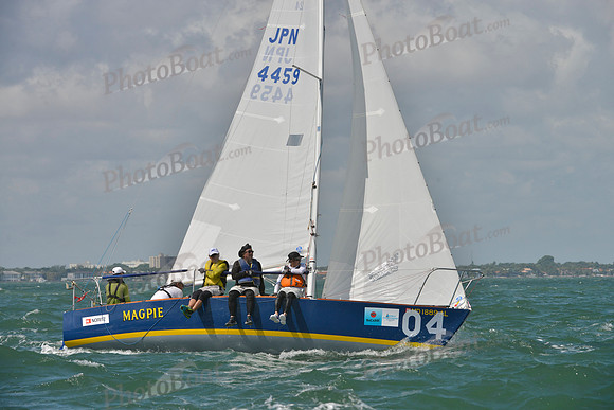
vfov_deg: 6.9
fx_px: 3412
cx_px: 307
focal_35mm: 200
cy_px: 205
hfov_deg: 10.3
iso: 280
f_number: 9
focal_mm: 200
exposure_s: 1/1250
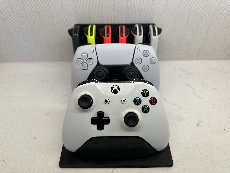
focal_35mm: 24
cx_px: 115
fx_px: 159
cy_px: 86
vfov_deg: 56.8
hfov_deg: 71.6
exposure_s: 1/102
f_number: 1.78
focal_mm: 6.86
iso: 100
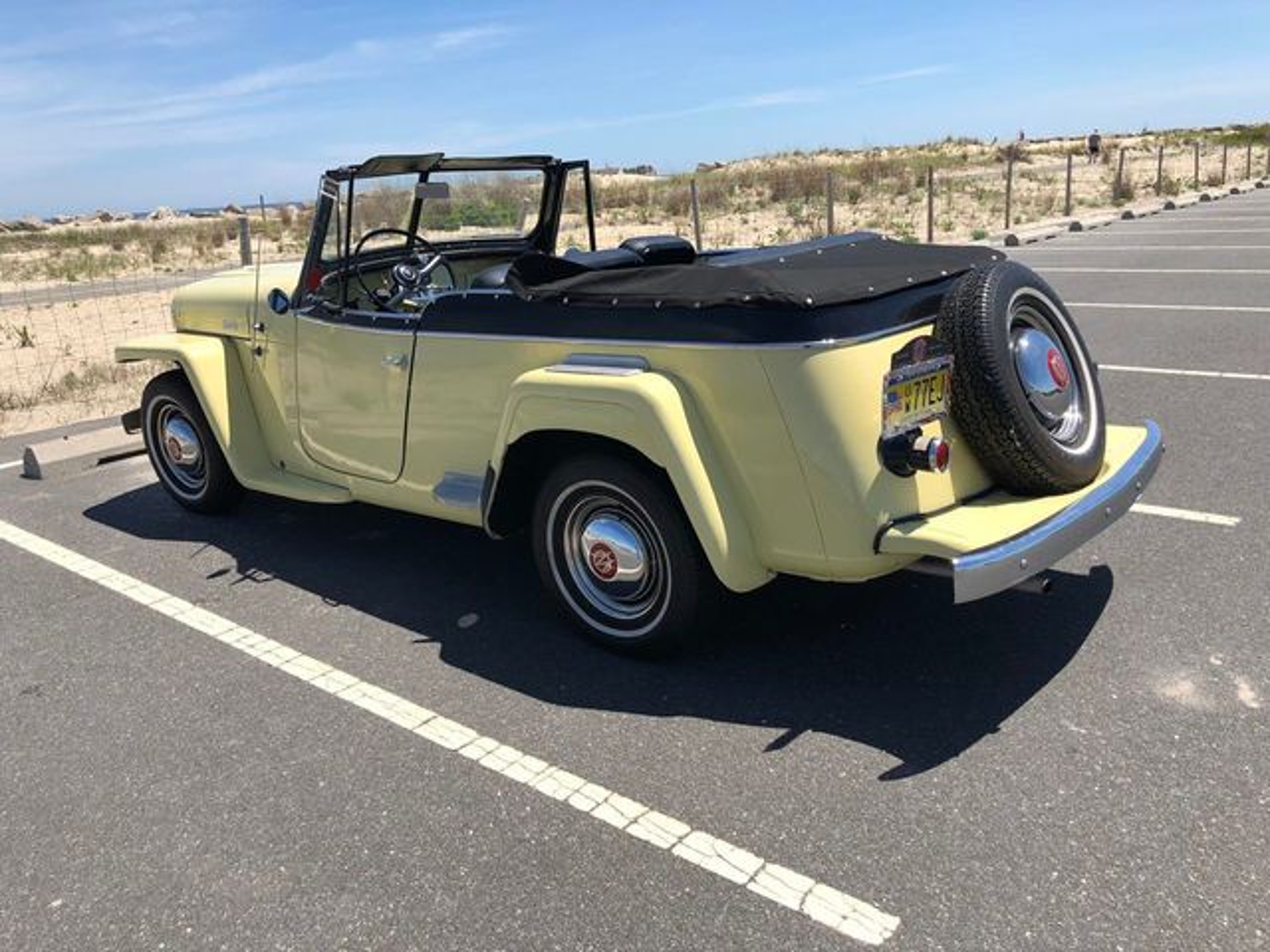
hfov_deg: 63.4
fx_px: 1027
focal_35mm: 28
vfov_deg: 49.7
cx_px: 635
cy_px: 476
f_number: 1.8
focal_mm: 3.99
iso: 20
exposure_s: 1/2000
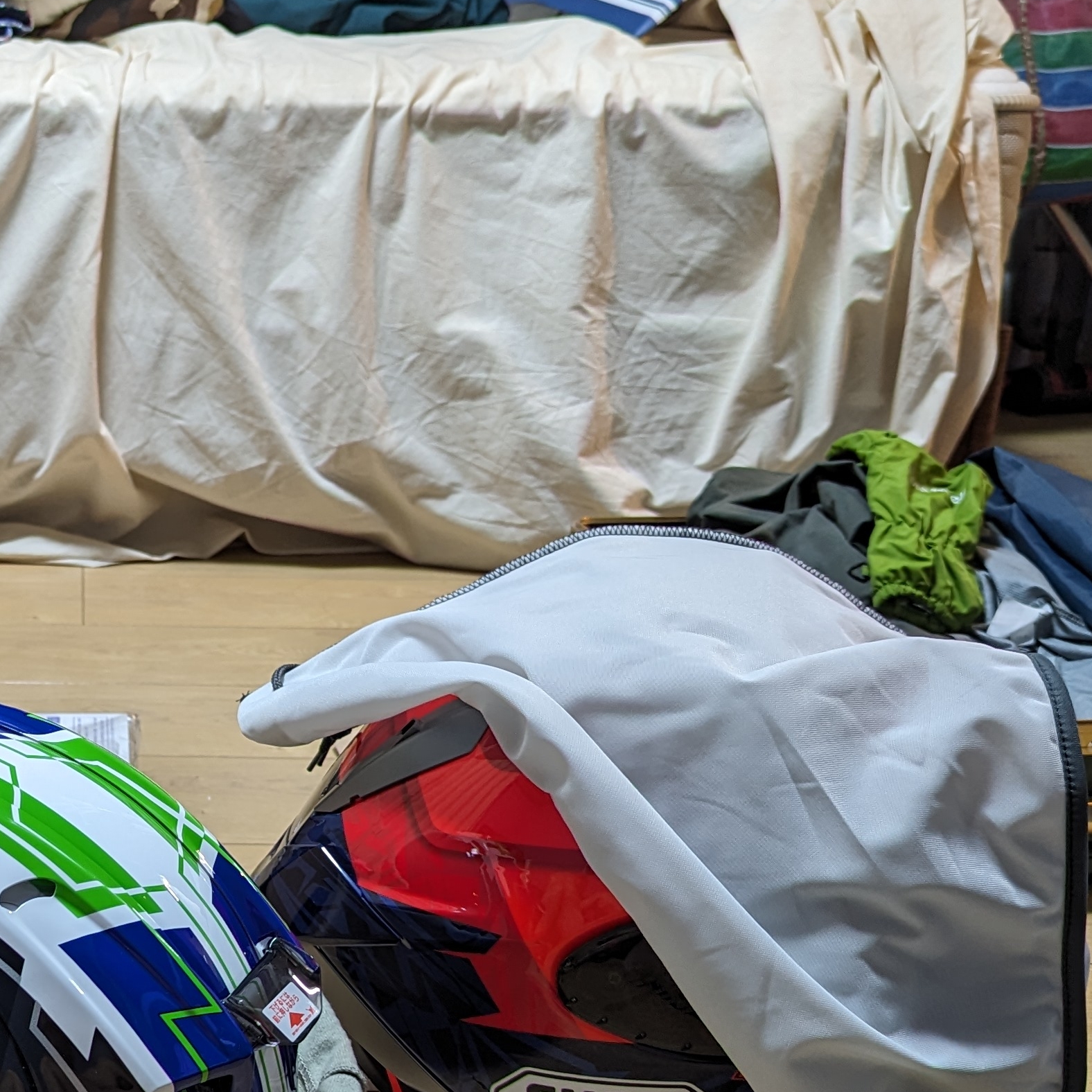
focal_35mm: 55
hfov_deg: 29.5
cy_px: 722
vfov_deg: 30.9
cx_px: 61
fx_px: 1963
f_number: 1.85
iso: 108
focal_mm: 6.81
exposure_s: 1/23.8
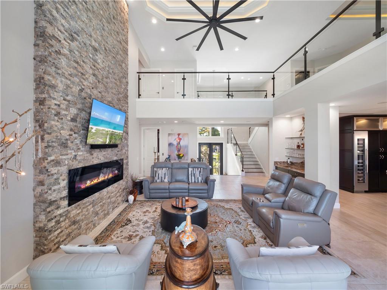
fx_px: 157
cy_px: 145
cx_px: 194
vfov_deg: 85.7
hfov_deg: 102.1
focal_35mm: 14
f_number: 7.1
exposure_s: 1/8
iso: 200
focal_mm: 7
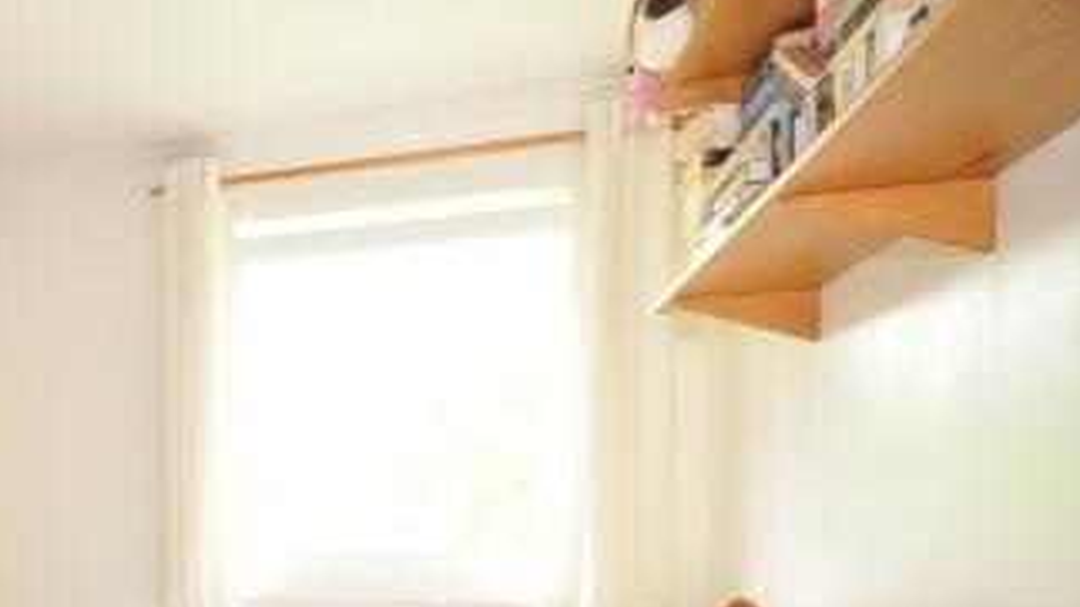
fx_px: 916
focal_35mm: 32
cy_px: 540
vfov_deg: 34.7
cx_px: 70
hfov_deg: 52.2
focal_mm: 10
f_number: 6.3
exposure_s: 1/6
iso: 200
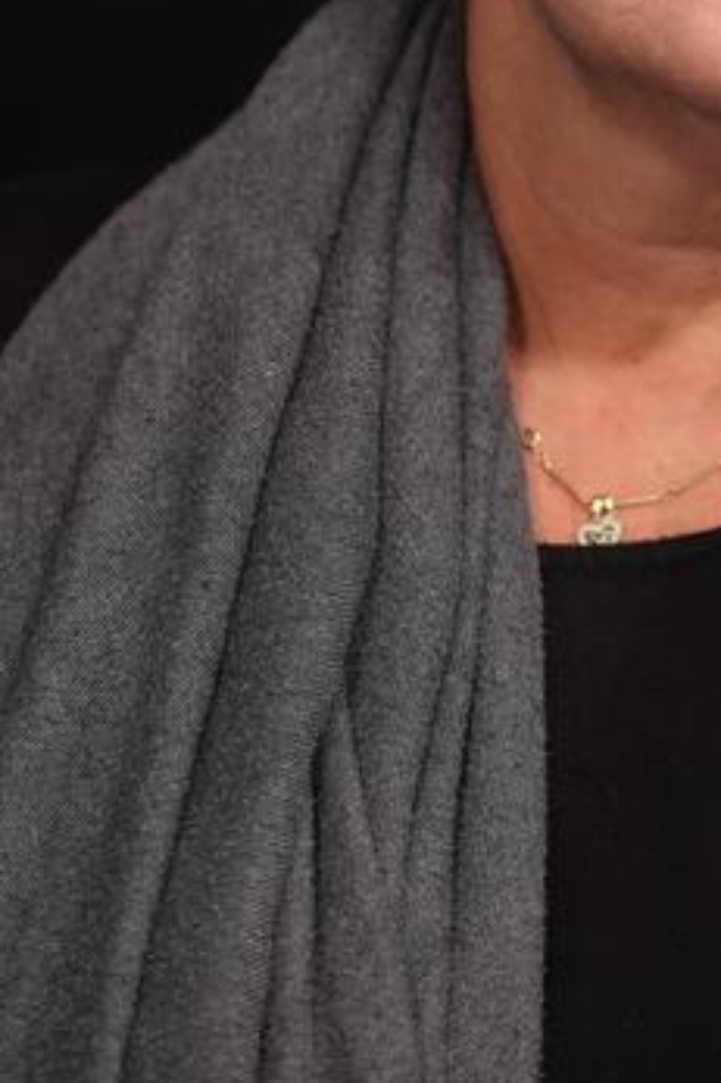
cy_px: -72
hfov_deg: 4.7
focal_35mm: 294
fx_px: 8840
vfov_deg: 7.0
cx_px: 818
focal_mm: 85
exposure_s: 1/250
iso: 200
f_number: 1.8
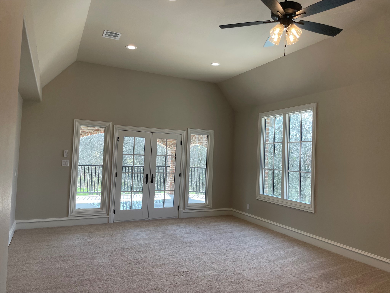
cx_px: 195
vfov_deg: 53.1
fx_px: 293
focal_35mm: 26
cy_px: 146
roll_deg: -2.2
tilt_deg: +3.7
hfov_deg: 67.3
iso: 32
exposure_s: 1/167
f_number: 1.6
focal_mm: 4.2
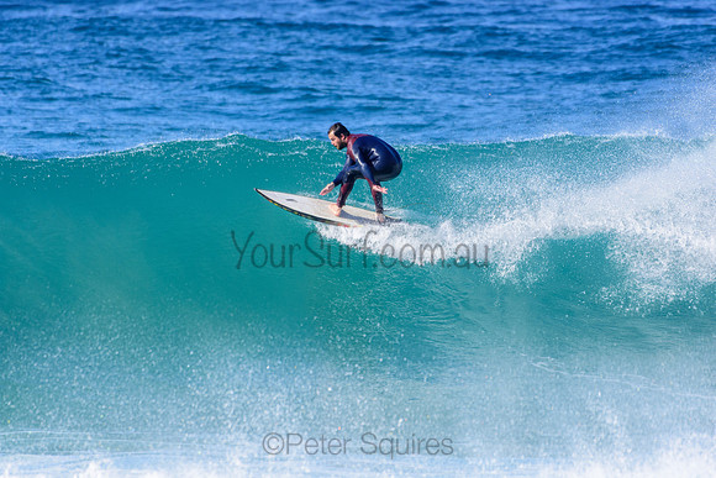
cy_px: 239
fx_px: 14919
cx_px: 358
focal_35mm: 750
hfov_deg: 2.7
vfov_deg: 1.8
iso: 400
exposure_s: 1/2000
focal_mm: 500
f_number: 5.6
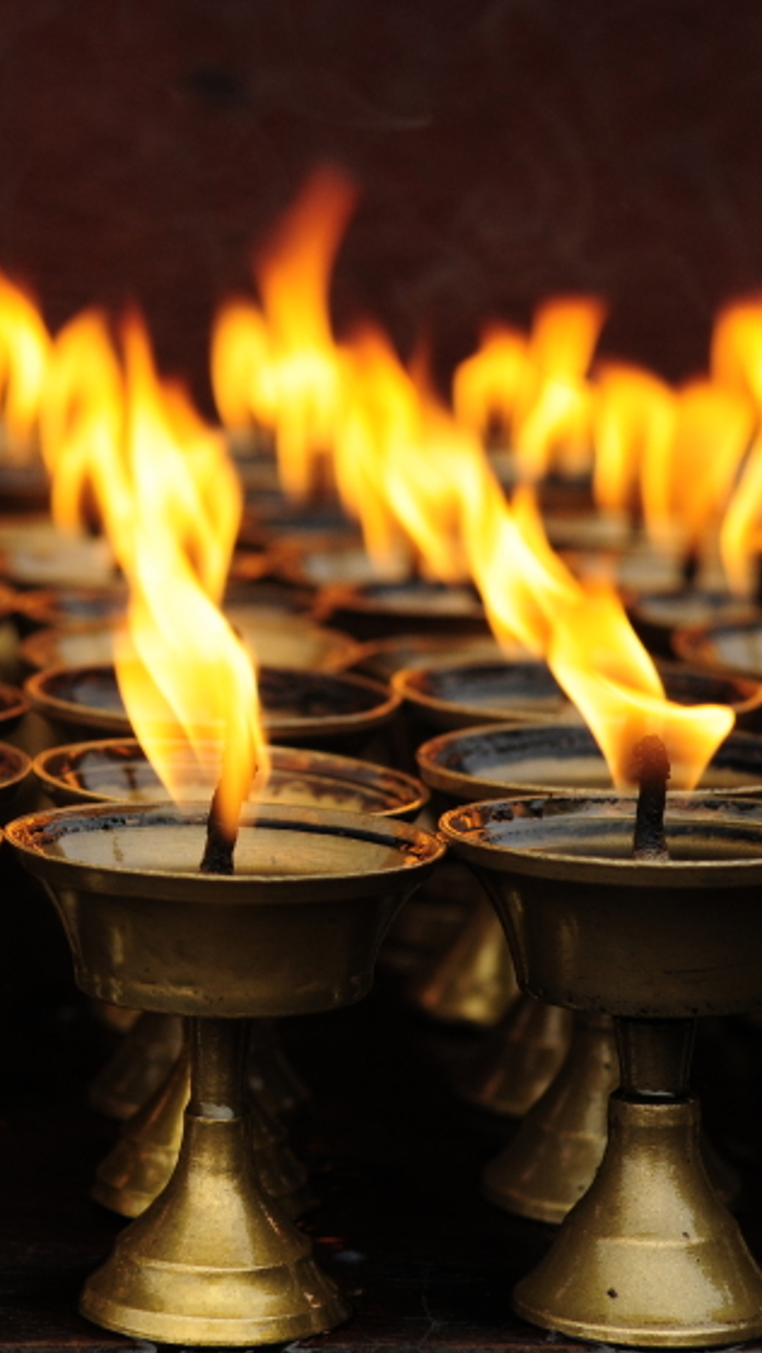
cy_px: 675
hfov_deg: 9.3
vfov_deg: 16.4
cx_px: 170
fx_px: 4693
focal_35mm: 131
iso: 400
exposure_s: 1/250
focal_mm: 55
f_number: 5.6
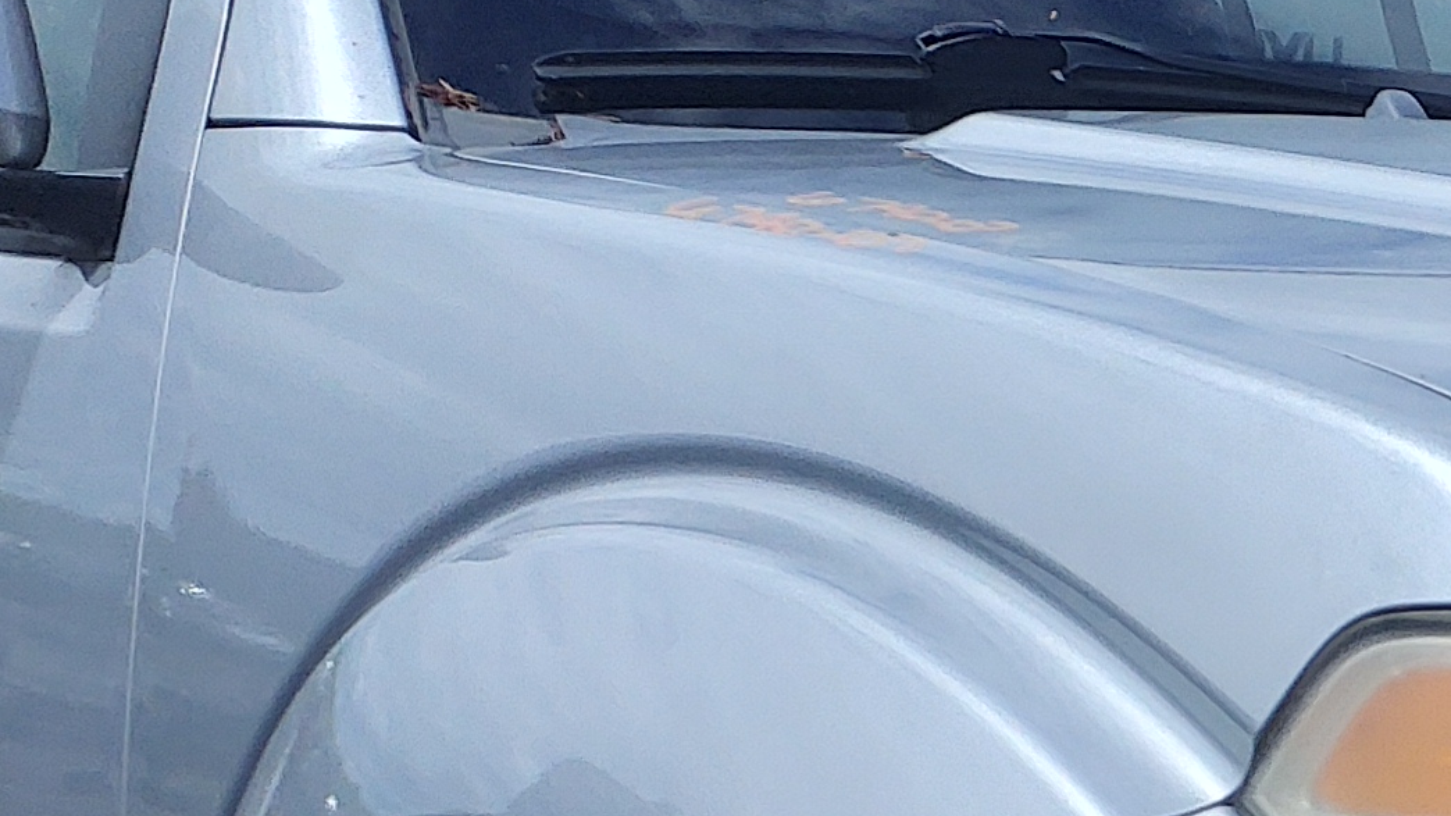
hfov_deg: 17.9
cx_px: 1879
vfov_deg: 10.6
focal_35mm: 112
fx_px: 4309
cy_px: 1058
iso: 40
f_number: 1.9
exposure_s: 1/1255
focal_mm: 3.58
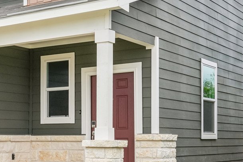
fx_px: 520
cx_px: -57
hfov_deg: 23.7
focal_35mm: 77
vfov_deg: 17.7
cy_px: 83
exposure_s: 1/500
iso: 200
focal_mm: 23
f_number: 8
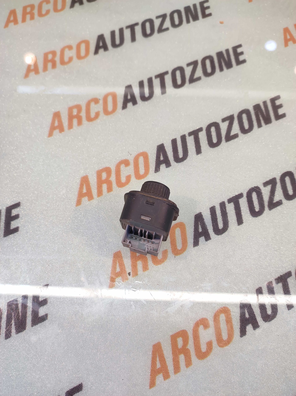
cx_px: 148
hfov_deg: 74.7
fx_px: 194
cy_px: 198
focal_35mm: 17
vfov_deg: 91.1
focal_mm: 4.74
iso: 137
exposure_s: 1/33
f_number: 1.79
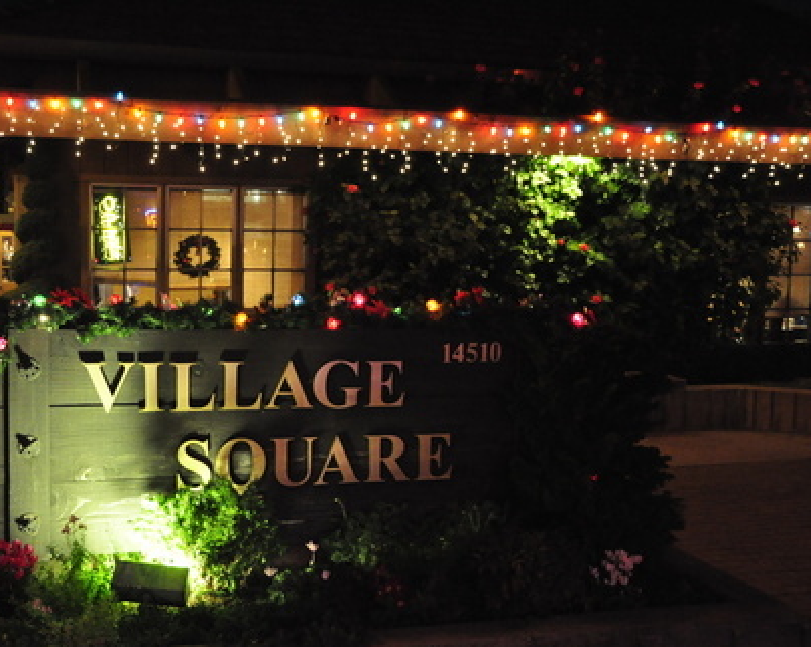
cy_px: 318
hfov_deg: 43.6
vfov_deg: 35.6
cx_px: 317
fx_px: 1007
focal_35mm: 42
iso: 3200
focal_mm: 24
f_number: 4
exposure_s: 1/20
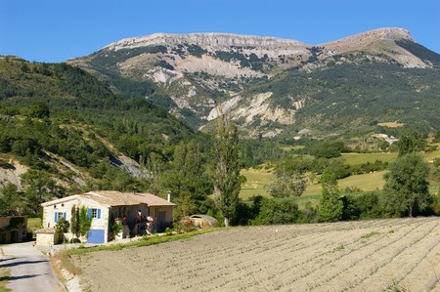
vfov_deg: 23.7
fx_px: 696
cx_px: 220
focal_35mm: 57
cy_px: 146
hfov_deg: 35.1
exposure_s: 1/250
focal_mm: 38
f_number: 9.5
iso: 200
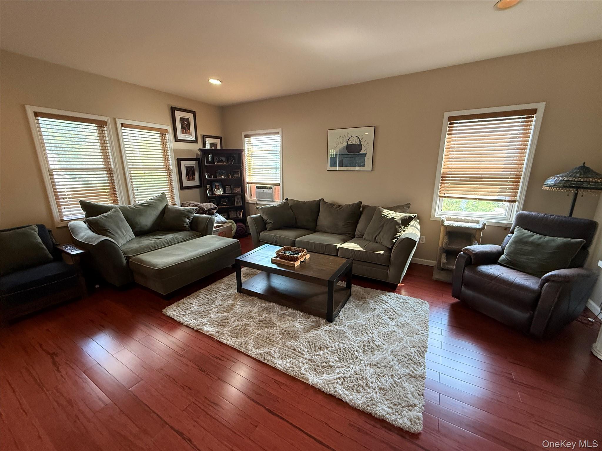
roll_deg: -0.9
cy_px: 226
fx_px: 243
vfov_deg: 85.7
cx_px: 301
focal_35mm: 14
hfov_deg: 102.1
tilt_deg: -12.7
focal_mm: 2.22
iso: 400
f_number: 2.2
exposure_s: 1/60
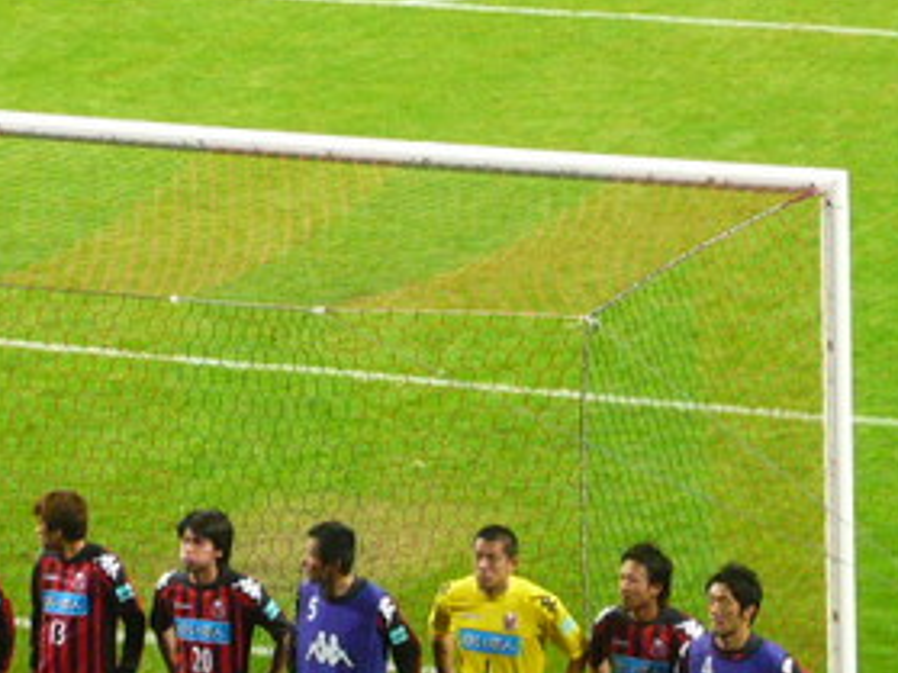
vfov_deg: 6.2
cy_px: 385
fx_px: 6249
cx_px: 332
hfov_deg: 8.2
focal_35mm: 241
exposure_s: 1/15
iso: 400
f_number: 5.1
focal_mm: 16.5
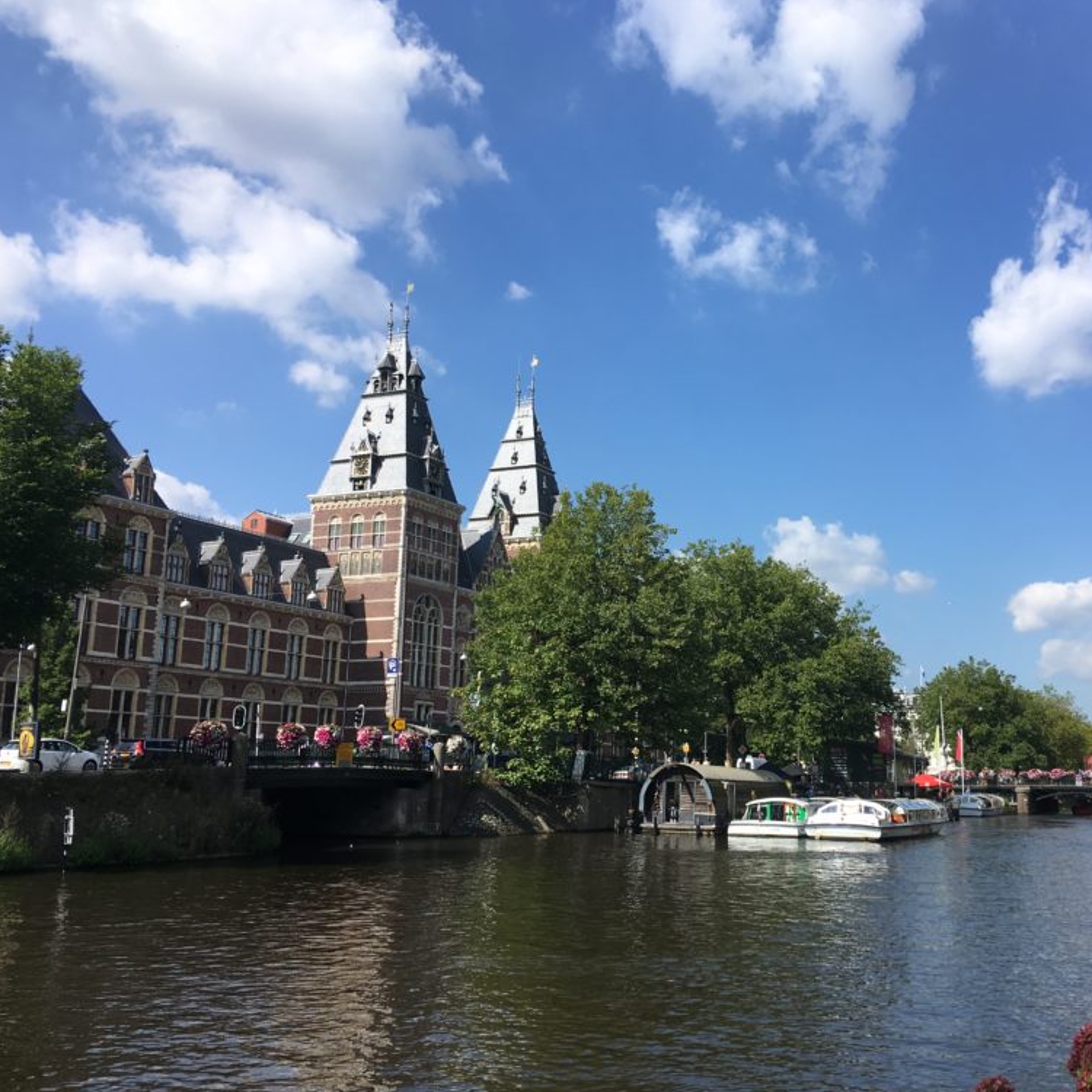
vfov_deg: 47.2
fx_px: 1249
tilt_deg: +9.2
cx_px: 696
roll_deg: -0.5
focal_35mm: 35
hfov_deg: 46.7
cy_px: 534
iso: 25
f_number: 2.2
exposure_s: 1/1479
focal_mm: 4.15
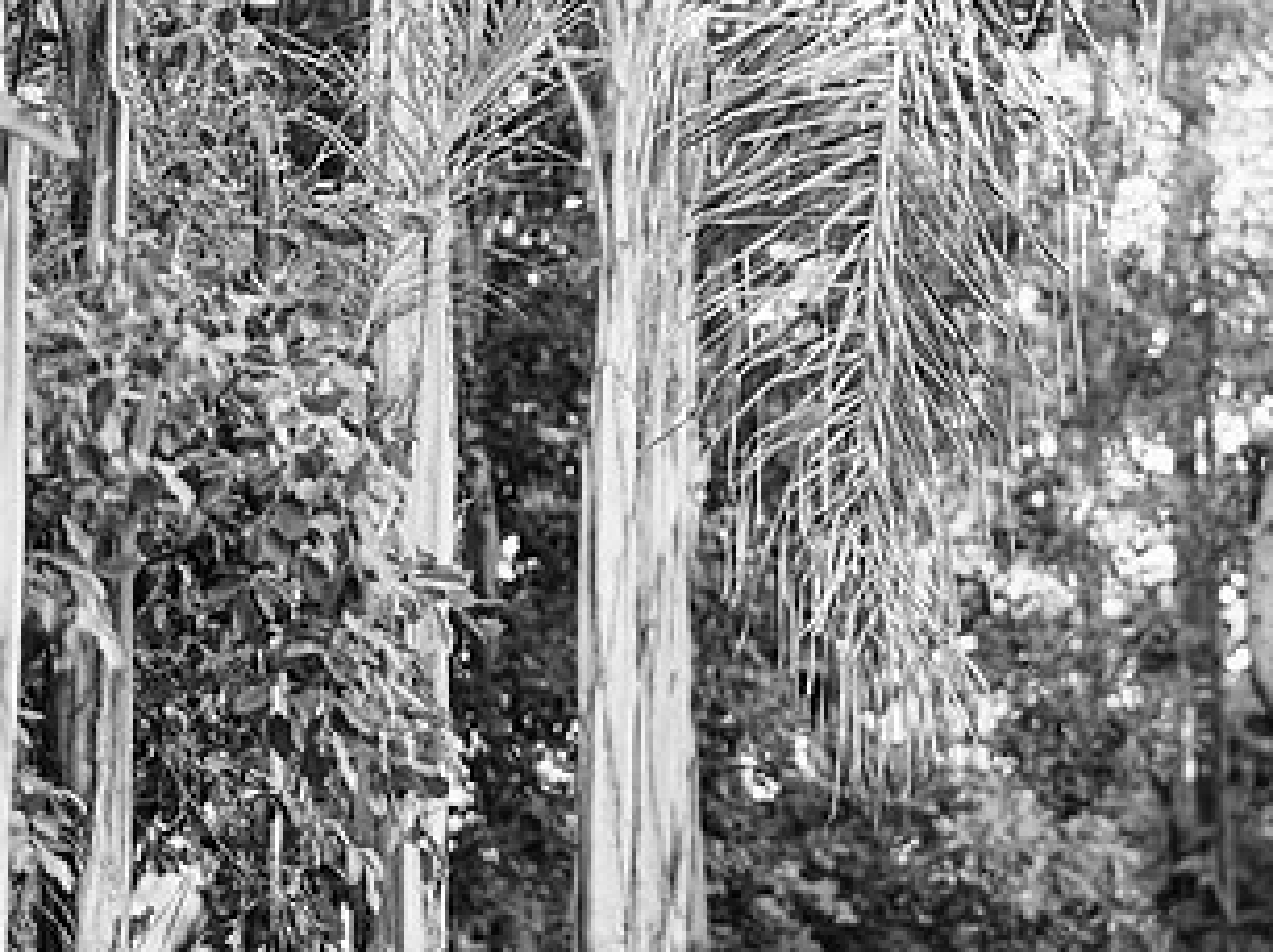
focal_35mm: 155
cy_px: 524
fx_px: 5696
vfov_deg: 9.6
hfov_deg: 12.7
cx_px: 886
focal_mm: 85
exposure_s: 1/125
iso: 100
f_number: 2
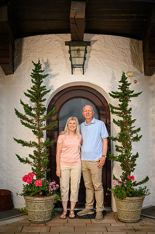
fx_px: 298
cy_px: 117
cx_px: 78
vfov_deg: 42.8
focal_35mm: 46
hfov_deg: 29.2
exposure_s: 1/125
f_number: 5.6
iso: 400
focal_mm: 46
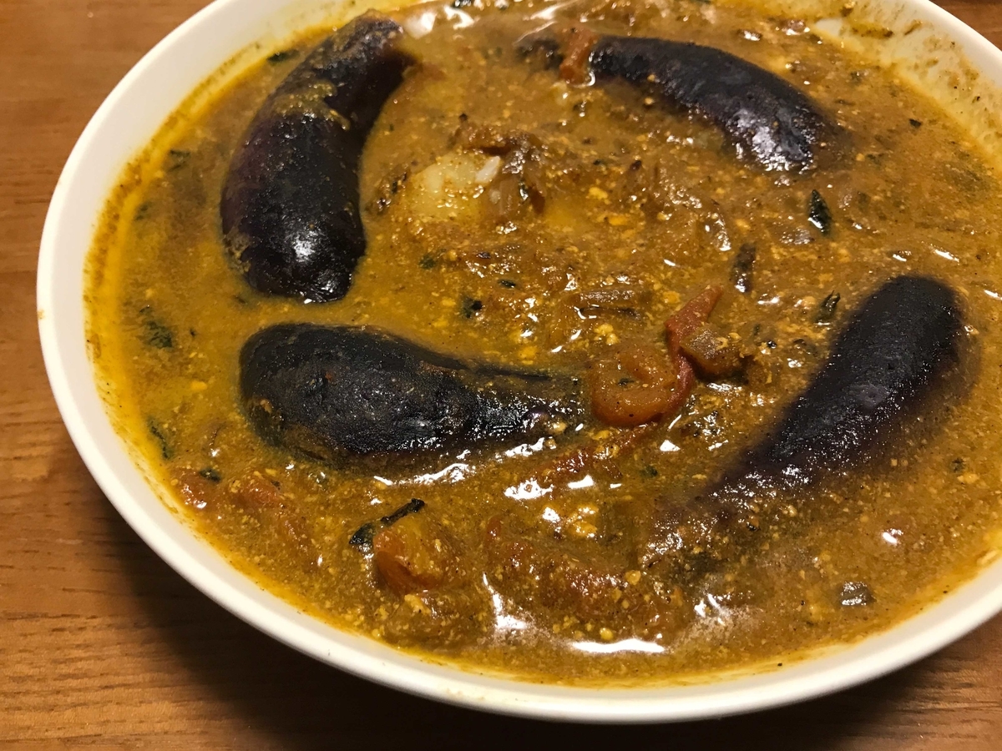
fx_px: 810
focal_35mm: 28
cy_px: 376
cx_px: 501
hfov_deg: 63.4
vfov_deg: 49.7
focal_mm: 3.99
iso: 40
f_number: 1.8
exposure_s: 1/17
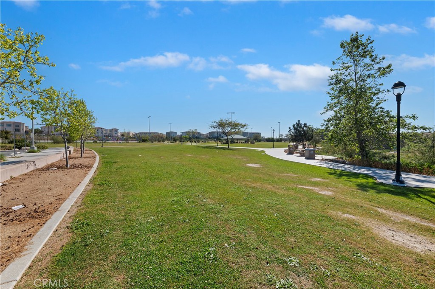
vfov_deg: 81.1
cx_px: 218
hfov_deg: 104.3
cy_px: 144
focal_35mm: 14
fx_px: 169
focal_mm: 14
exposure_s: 1/200
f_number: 22
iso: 500
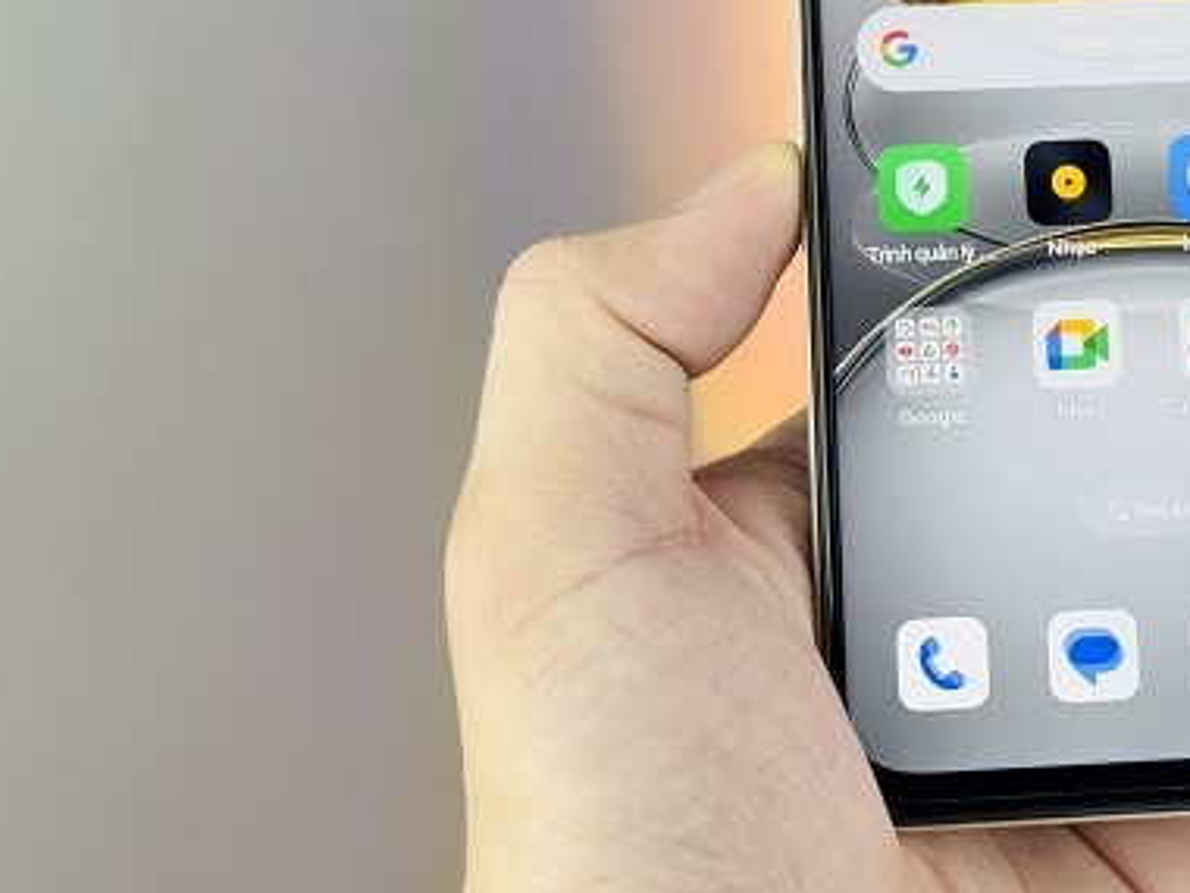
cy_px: 132
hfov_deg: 19.0
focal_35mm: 101
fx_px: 3472
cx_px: 1159
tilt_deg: -10.2
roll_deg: +1.5
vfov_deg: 14.5
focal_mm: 6.76
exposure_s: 1/100
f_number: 1.78
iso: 50
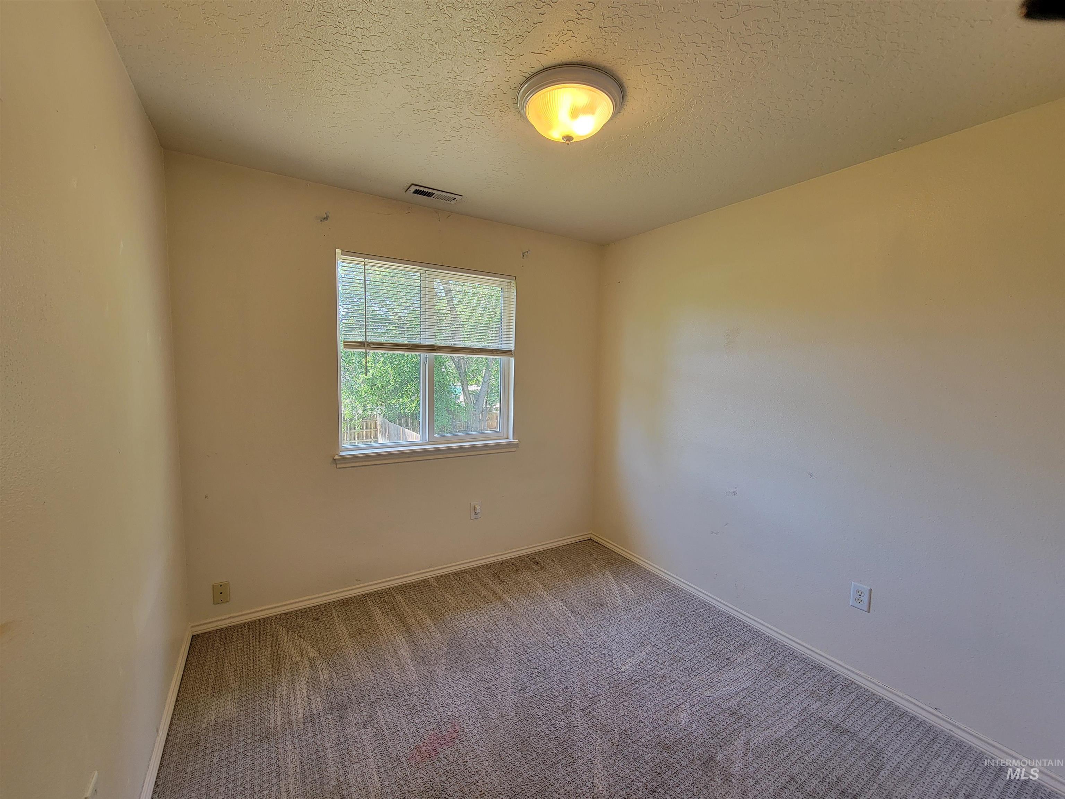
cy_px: 400
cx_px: 532
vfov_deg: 89.9
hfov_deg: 106.2
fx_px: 400
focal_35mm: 13
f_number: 2.2
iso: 80
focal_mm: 2.2
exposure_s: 1/60
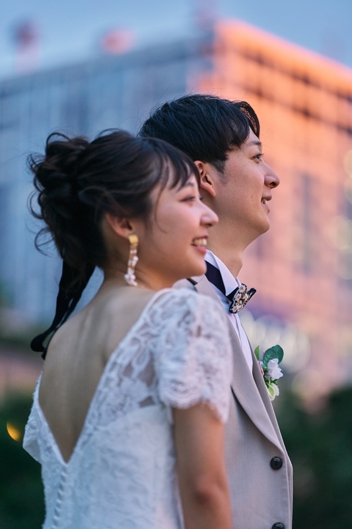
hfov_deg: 8.2
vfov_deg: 12.3
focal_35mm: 167
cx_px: 176
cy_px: 264
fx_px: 2450
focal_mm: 167
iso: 500
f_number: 2.8
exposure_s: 1/200
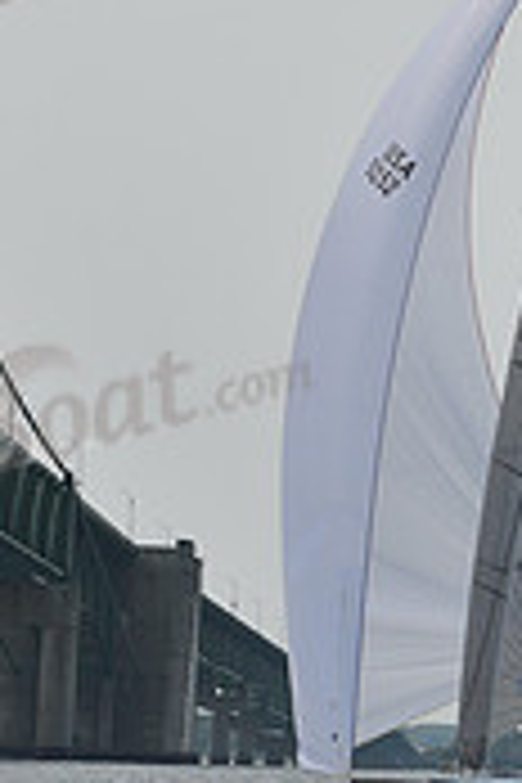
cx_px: 547
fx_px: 5089
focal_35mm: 234
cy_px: 144
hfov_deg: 5.9
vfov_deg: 8.8
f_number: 6.3
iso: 250
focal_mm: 70
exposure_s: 1/3200
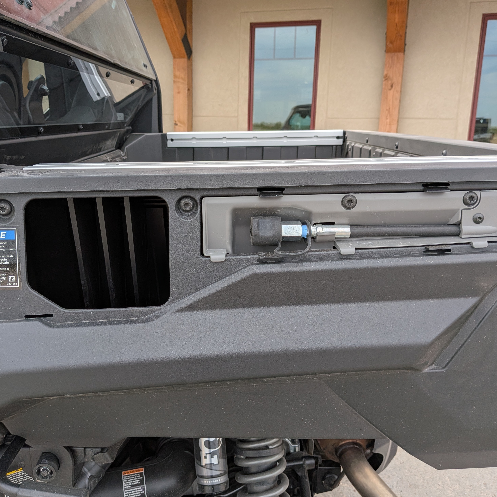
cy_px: 245
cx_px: 236
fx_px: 471
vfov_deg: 55.6
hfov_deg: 55.6
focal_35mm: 29
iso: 19
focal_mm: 4.53
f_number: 1.7
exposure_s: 1/402
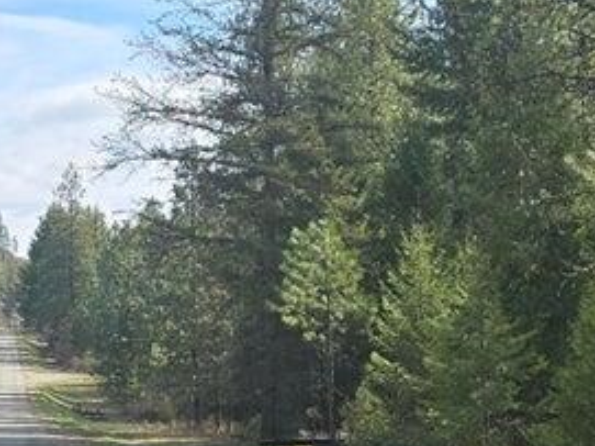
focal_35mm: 116
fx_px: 1993
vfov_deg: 12.7
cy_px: 297
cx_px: 409
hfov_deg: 16.9
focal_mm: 6.3
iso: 12
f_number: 1.7
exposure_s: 1/709
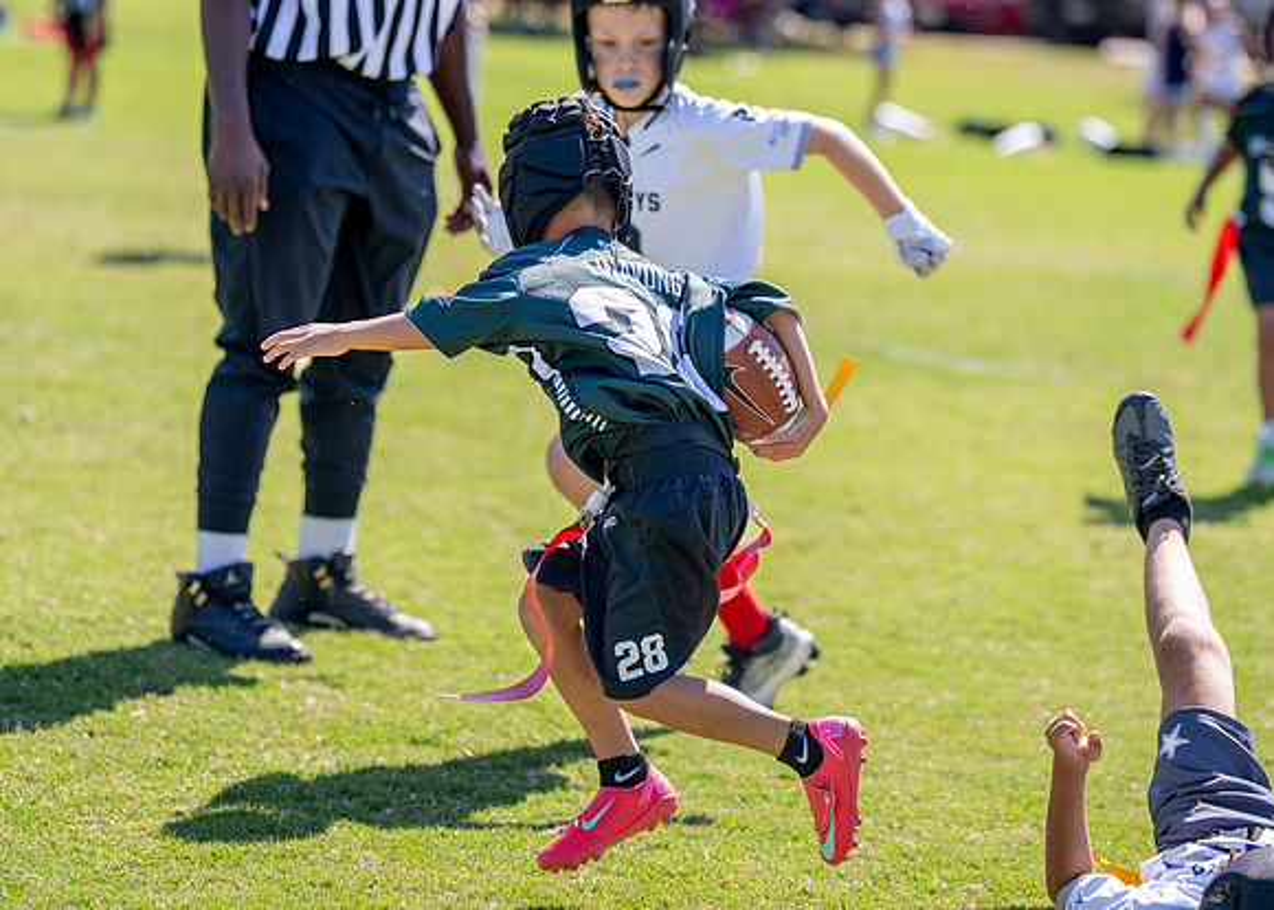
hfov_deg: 13.6
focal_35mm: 148
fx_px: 5360
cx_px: 675
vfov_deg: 9.7
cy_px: 390
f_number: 2.8
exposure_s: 1/2500
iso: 200
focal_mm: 123
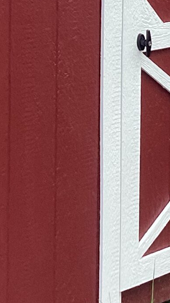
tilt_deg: -8.4
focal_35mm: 126
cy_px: -20
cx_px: 91
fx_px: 1009
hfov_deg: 9.6
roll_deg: +1.4
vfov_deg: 16.6
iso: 25
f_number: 2.4
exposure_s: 1/337
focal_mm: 3.3
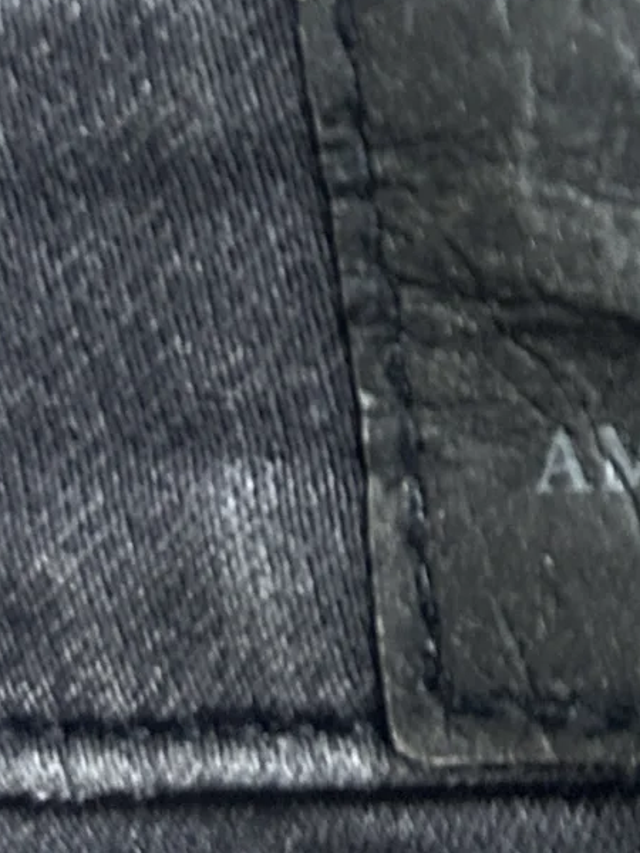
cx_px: 873
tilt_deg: -57.0
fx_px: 2736
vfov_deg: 17.5
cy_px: 104
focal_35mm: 111
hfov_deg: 12.8
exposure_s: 1/33
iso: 500
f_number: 1.5
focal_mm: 5.7
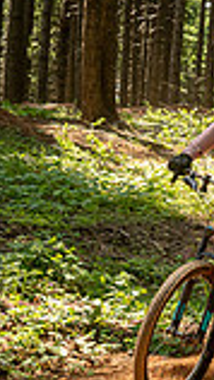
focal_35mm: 113
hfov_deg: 10.4
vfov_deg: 18.9
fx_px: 1139
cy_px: 172
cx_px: 300
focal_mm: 24
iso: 500
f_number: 4.5
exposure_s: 1/320
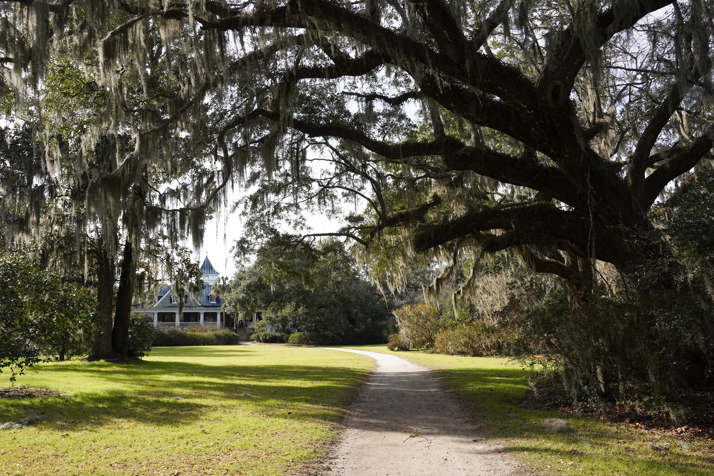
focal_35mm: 33
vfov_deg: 40.0
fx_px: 655
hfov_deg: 57.2
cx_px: 357
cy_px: 238
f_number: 13
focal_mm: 33
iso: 200
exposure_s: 1/100
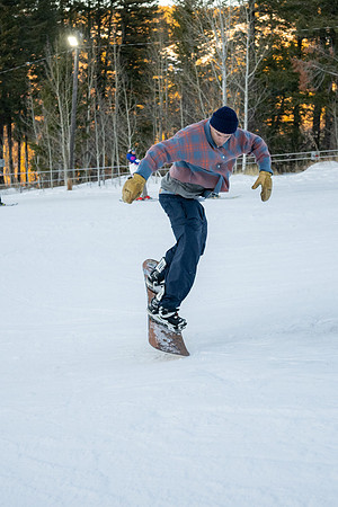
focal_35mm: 55
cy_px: 218
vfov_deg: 36.2
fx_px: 775
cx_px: 165
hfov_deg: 24.6
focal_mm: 30
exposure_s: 1/1250
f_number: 4
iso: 1250
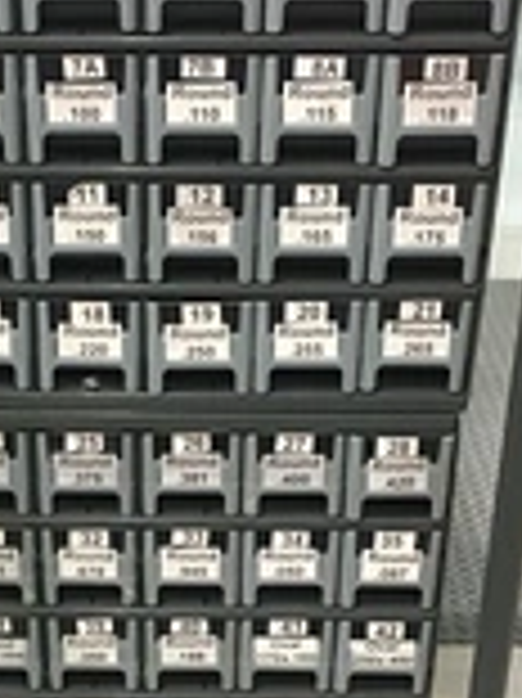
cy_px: 567
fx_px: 1510
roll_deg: +1.0
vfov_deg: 25.5
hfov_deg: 19.4
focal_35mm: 75
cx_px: 104
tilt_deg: -32.9
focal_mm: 4.15
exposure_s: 1/24
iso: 200
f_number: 2.2
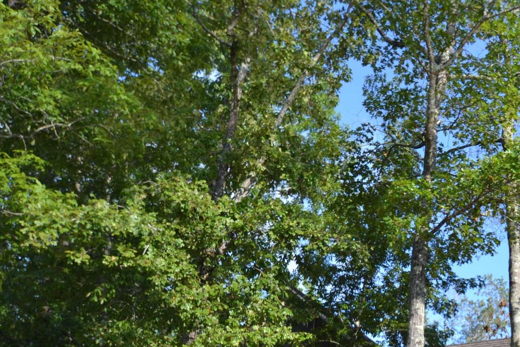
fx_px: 679
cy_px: 366
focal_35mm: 47
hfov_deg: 38.6
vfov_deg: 26.7
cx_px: 482
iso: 100
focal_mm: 14
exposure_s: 1/125
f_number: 5.6
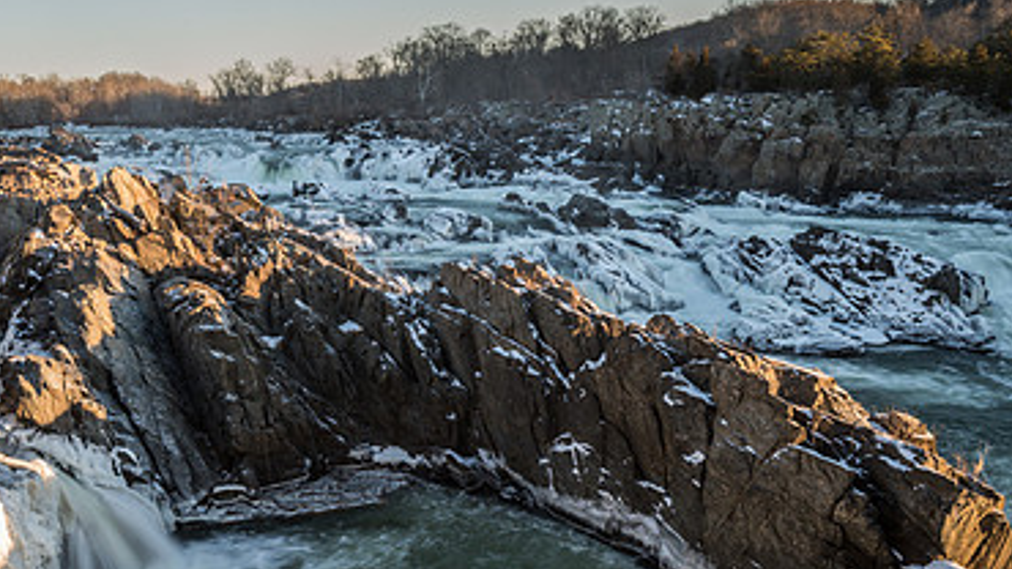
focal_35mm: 43
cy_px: 474
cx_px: 380
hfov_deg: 46.9
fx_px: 1154
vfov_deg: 27.0
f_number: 27
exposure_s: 1/4
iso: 50
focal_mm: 24
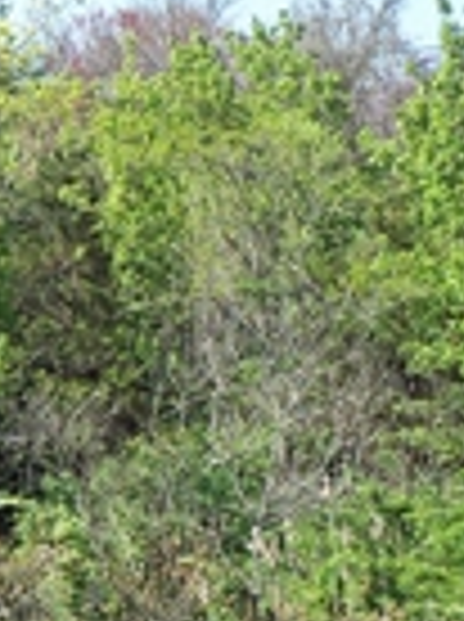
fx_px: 2797
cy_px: 590
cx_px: -234
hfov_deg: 9.2
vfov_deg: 12.6
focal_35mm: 156
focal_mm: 5.7
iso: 80
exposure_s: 1/400
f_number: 2.9
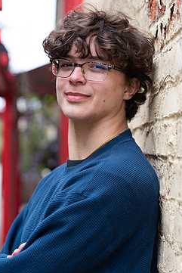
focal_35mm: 106
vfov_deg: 19.3
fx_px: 803
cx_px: 85
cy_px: 142
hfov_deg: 12.9
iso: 160
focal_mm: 85
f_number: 3.5
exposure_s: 1/125
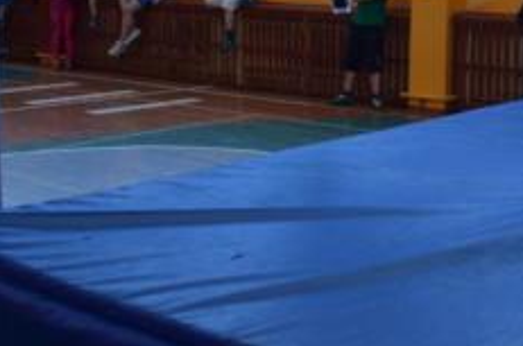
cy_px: 35
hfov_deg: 30.3
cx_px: 417
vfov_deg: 20.4
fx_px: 942
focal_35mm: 65
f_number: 3.8
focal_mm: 20
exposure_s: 1/320
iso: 1600
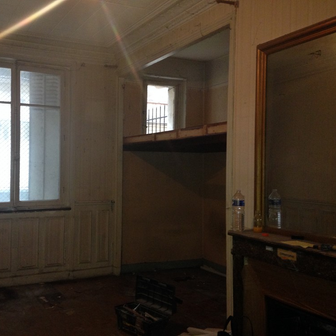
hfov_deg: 42.4
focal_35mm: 39
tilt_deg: -0.6
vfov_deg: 42.8
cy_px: 168
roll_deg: -1.3
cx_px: 120
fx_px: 428
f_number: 2.4
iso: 250
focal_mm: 4.12
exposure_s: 1/16
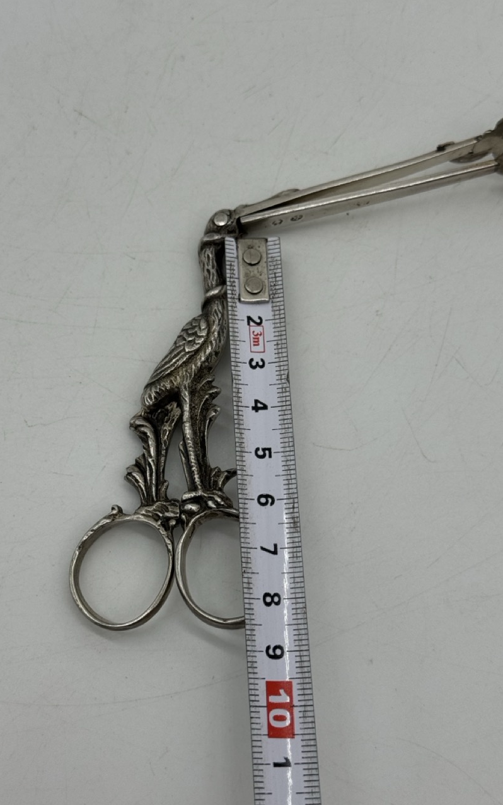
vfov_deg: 39.6
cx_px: 209
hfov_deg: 25.3
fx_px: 1119
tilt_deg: -74.0
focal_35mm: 51
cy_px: 403
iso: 64
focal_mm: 6.76
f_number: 1.78
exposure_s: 1/806
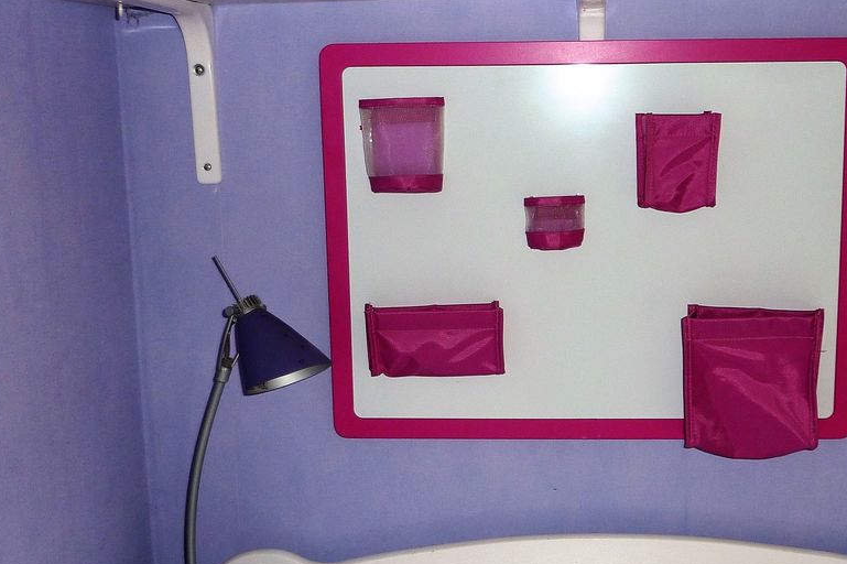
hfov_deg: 42.5
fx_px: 1082
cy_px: 288
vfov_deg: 29.2
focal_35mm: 46
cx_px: 525
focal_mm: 4.7
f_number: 3.4
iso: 100
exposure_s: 1/30
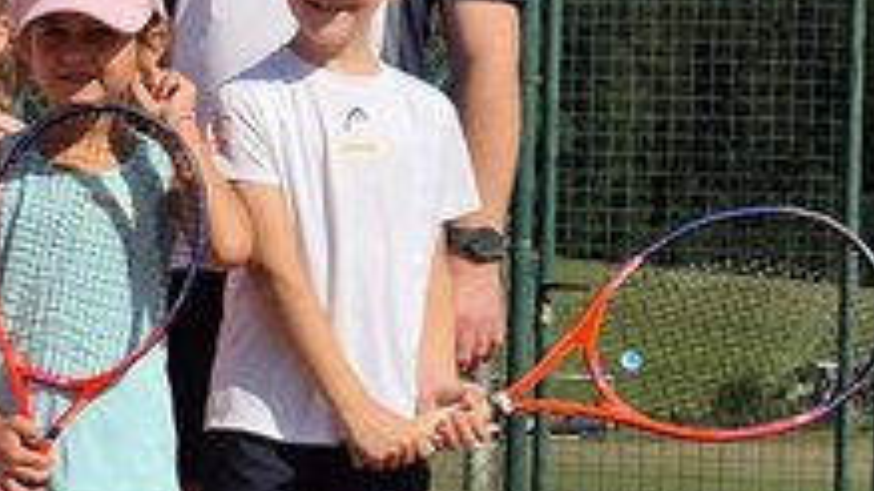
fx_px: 3707
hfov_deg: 11.9
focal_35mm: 160
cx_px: -898
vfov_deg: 7.6
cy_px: 251
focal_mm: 5.4
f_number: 1.8
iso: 25
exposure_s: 1/2736
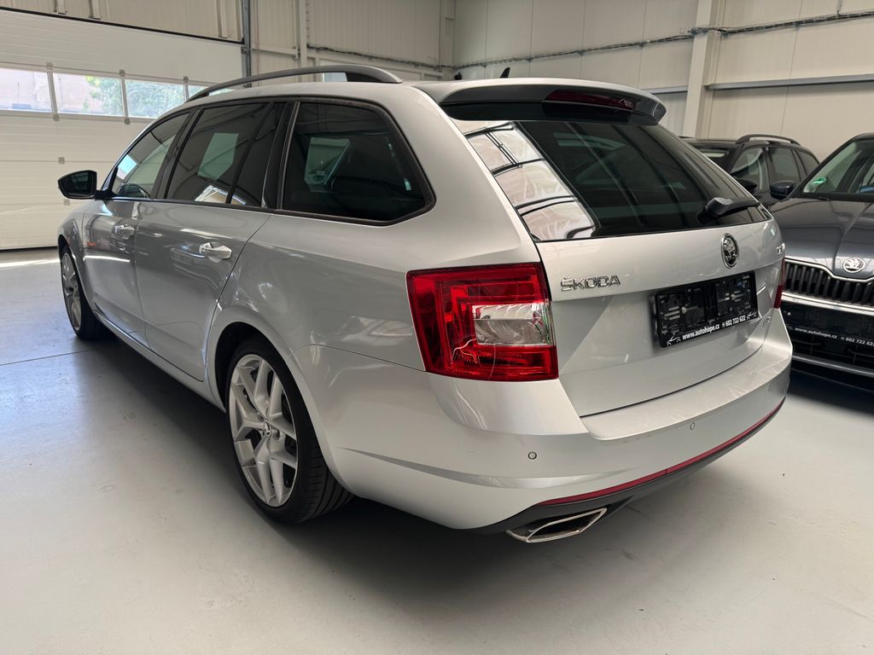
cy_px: 328
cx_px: 437
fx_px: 606
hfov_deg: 71.6
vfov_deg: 56.8
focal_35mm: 24
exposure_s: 1/121
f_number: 1.78
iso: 100
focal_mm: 6.76
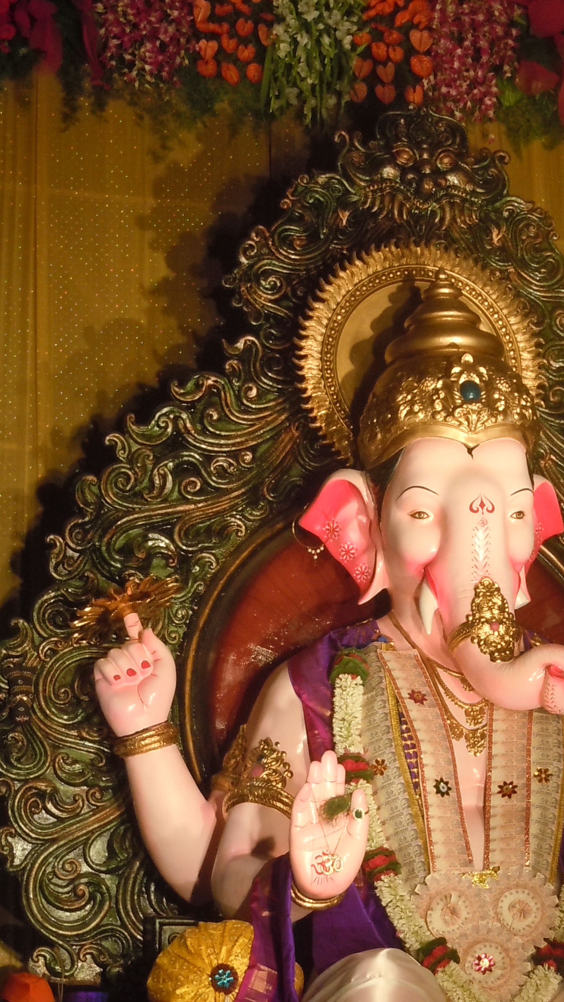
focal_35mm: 145
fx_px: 3856
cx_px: 400
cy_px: 687
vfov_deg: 14.8
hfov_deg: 8.4
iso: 200
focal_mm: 15.6
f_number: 5.3
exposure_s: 1/80
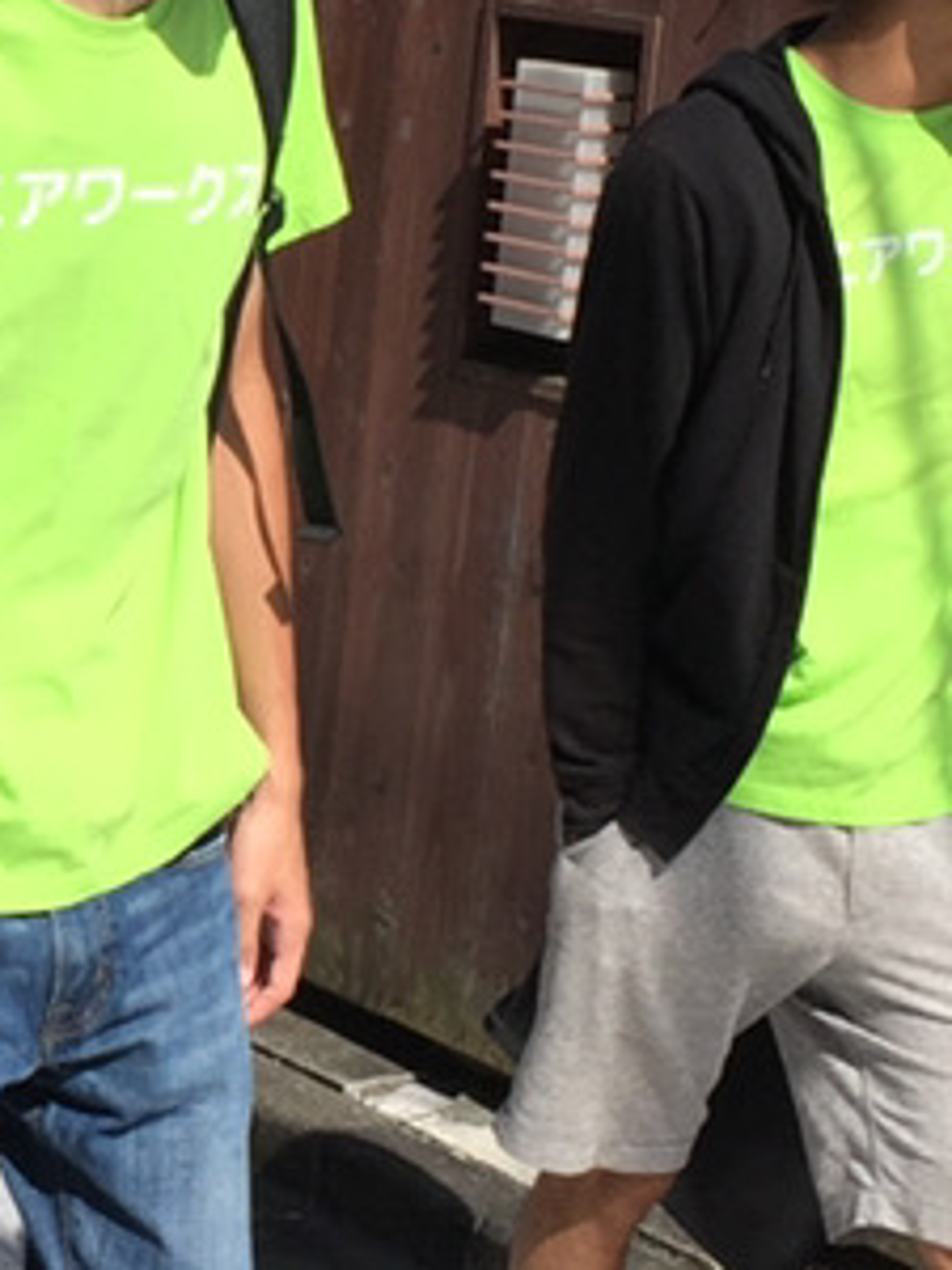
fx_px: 4254
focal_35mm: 116
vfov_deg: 16.9
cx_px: -190
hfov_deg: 12.5
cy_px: 360
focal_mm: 4.15
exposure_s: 1/2198
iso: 32
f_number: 2.2
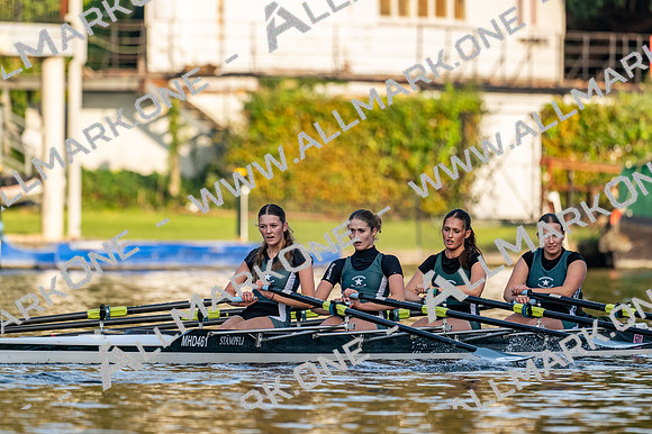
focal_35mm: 600
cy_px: 217
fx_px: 10860
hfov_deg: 3.4
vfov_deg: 2.3
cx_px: 326
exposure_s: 1/2500
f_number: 4.5
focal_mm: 400
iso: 720
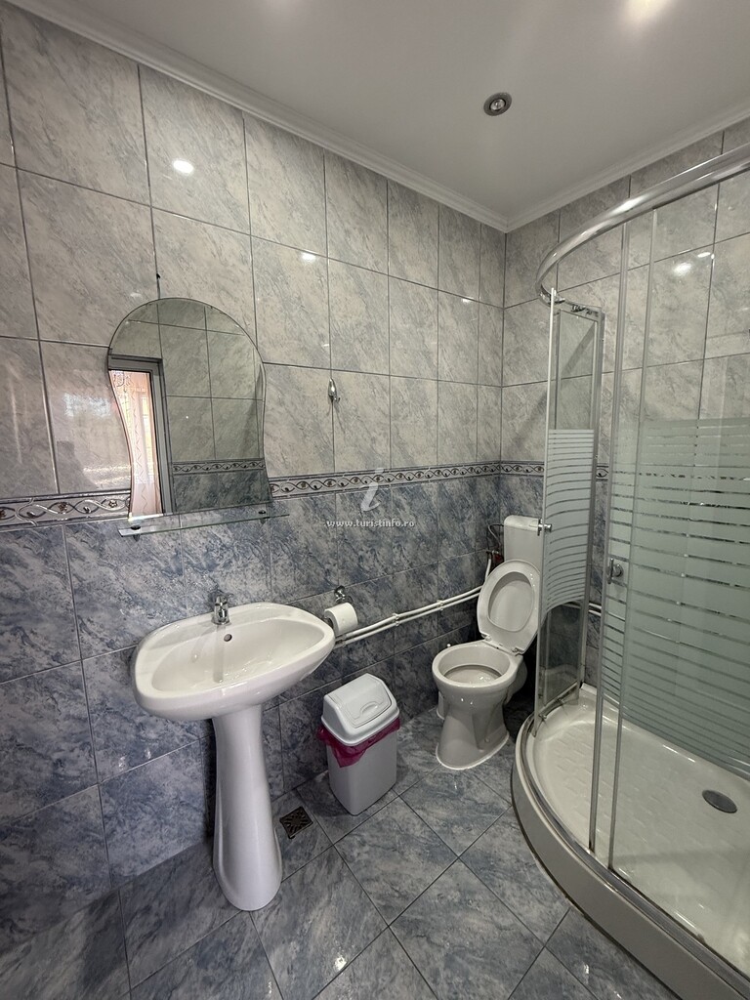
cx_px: 375
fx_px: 404
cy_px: 500
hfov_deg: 85.7
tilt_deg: -8.0
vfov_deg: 102.1
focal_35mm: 14
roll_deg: +0.9
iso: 250
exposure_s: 1/50
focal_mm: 2.22
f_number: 2.2
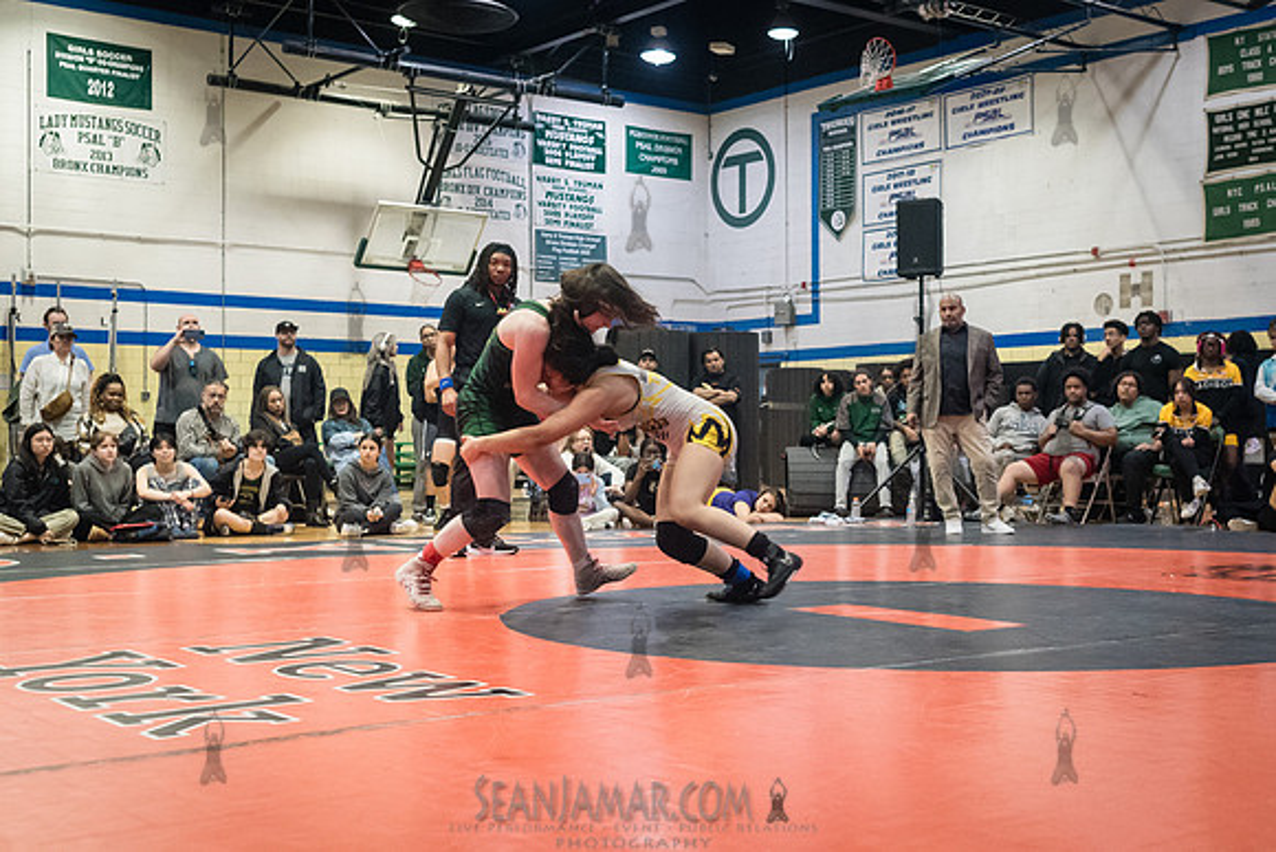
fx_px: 1605
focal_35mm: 45
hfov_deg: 43.3
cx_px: 717
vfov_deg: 29.7
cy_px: 428
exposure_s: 1/400
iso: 6400
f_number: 3.5
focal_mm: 35
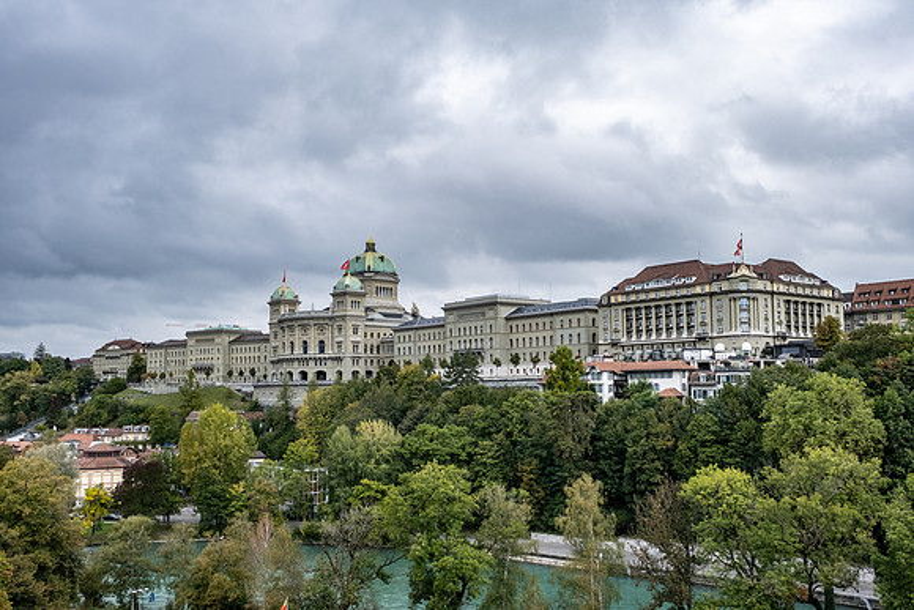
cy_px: 305
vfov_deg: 37.9
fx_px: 889
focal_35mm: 35
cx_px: 457
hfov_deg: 54.4
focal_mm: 23.4
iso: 320
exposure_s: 1/640
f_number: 5.6
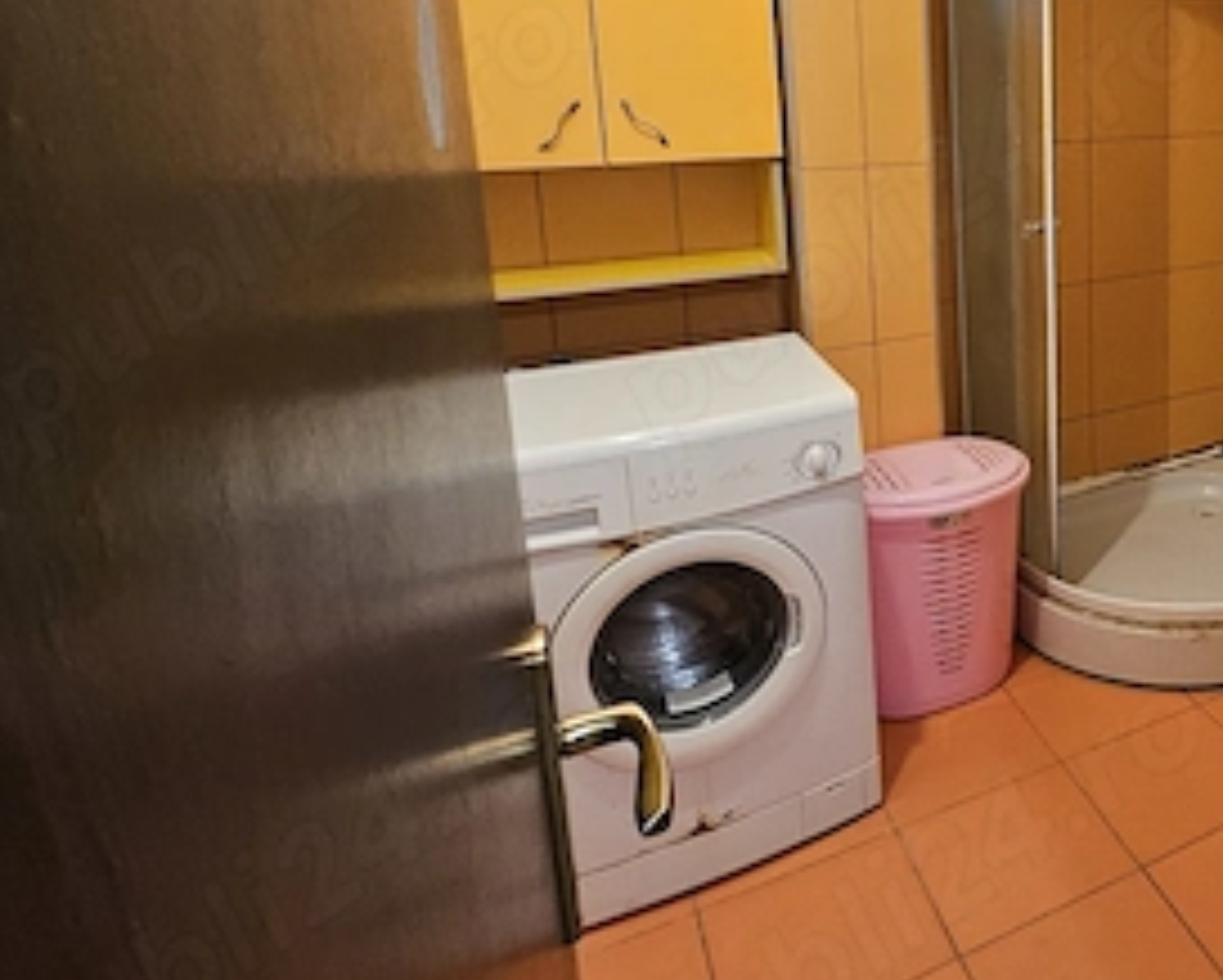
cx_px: 1227
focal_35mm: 28
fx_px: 1014
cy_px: 265
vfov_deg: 49.8
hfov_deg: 50.2
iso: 250
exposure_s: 1/50
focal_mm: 1.7
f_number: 2.2
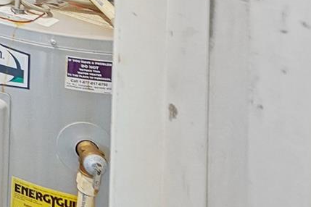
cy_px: -169
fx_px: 484
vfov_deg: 18.6
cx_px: -236
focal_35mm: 56
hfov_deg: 22.5
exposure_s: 1/2
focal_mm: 10
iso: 640
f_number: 4
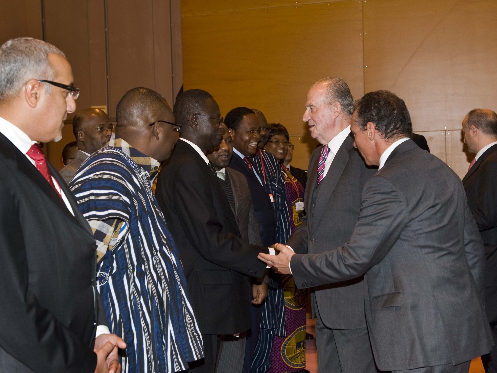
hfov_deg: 38.8
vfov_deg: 29.7
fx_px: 704
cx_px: 216
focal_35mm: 49
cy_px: 187
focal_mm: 45
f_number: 5.6
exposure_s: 1/125
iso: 400
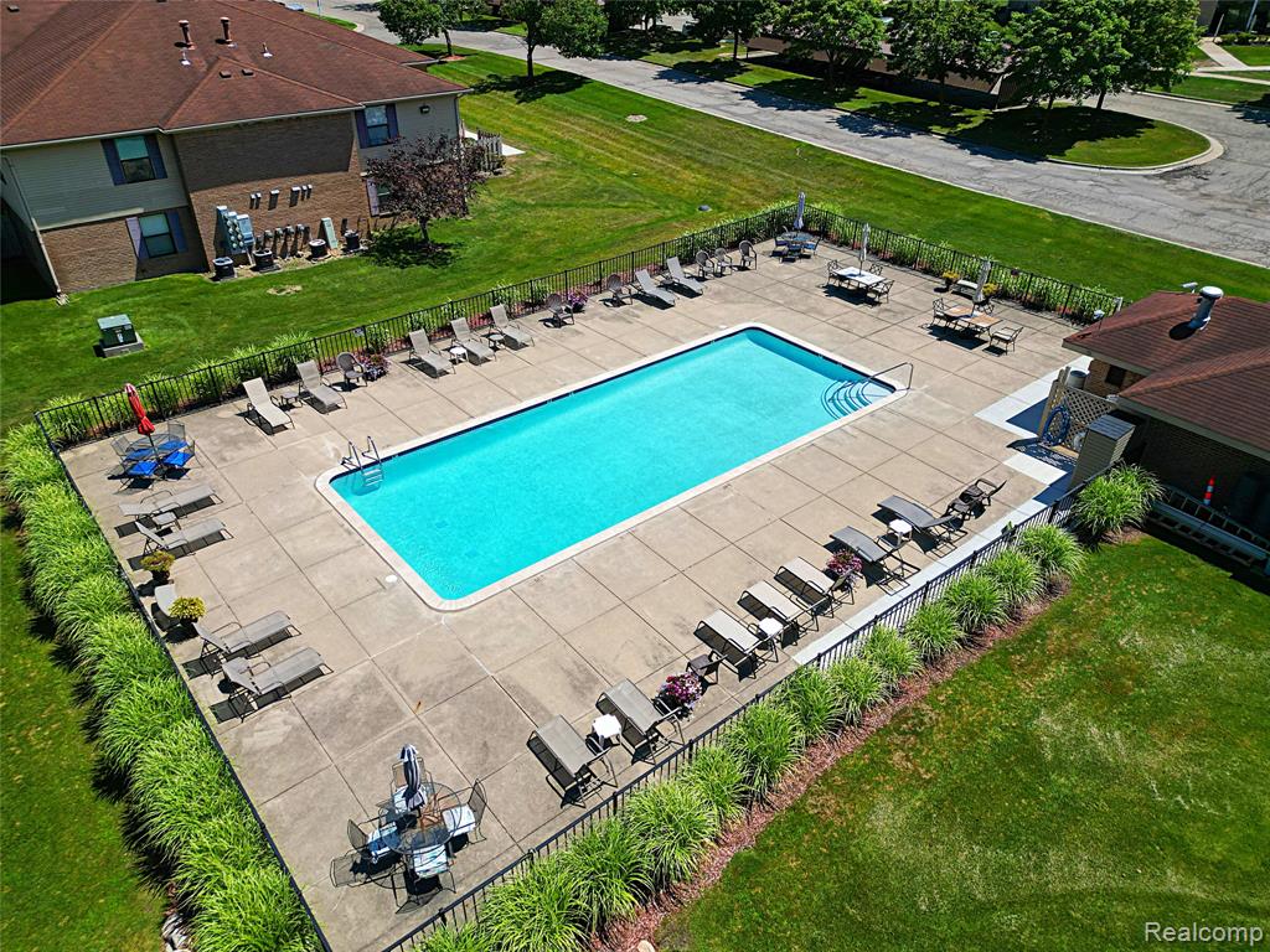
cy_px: 476
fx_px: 881
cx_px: 635
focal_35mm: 24
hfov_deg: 71.6
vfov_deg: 56.8
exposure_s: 1/4000
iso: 130
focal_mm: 6.7
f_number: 1.7
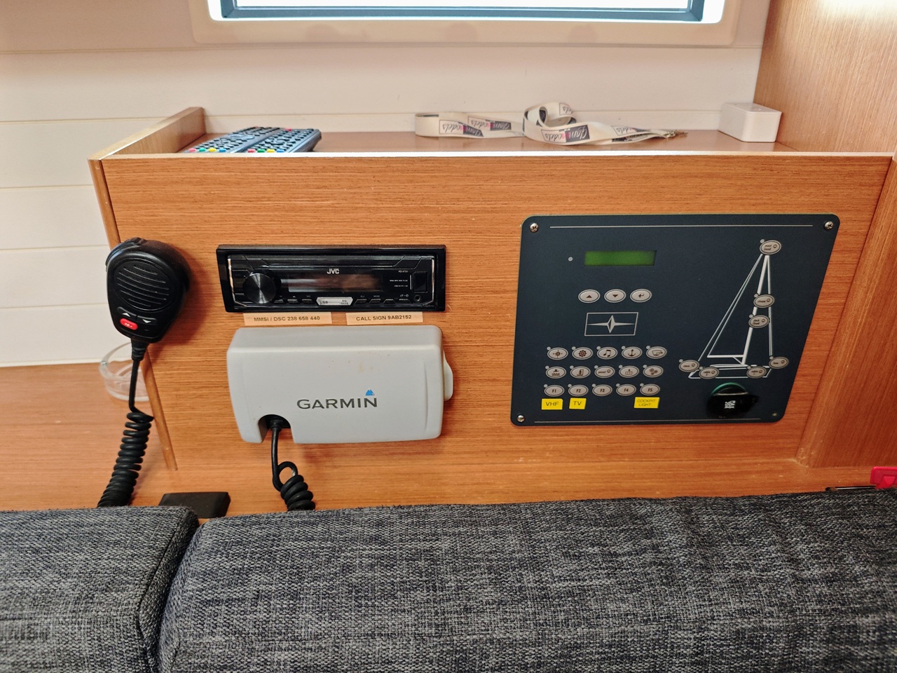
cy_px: 336
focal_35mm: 23
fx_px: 596
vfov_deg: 58.9
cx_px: 448
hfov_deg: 73.9
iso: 500
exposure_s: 1/45.8
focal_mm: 6.55
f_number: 1.6
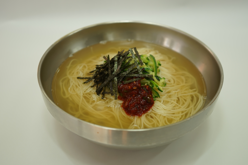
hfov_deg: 55.8
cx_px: 127
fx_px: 234
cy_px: 79
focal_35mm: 34
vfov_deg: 38.9
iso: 100
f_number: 4
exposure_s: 1/50
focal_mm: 32
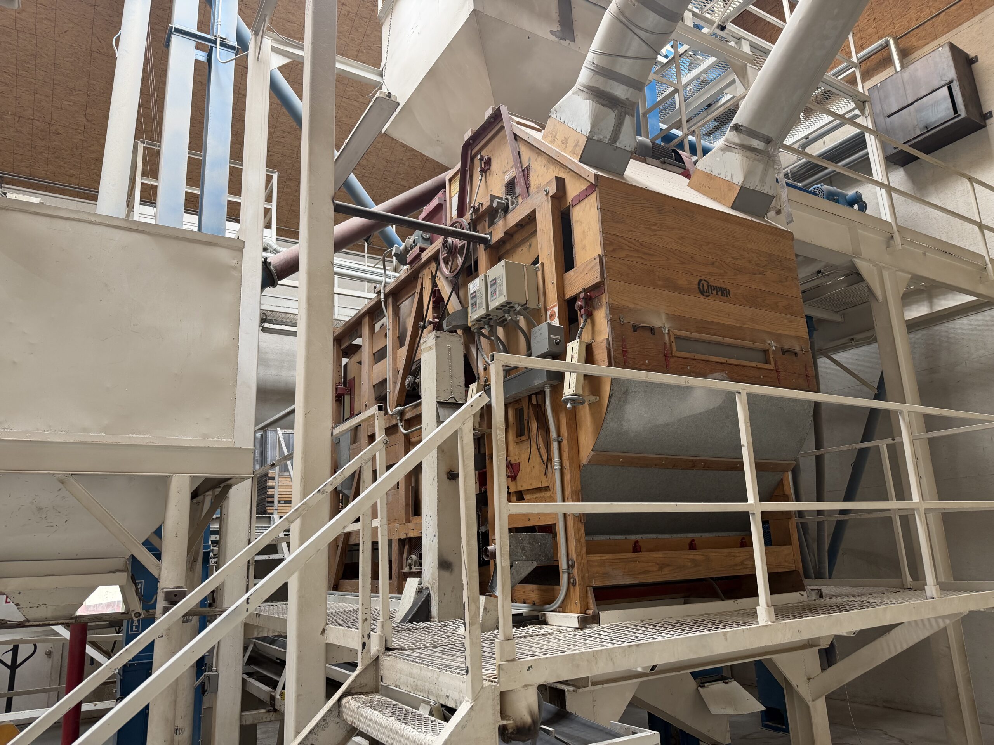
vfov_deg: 56.8
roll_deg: +3.1
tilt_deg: +14.5
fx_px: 689
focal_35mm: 24
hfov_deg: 71.6
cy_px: 372
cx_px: 497
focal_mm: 6.76
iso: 160
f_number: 1.78
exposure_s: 1/121
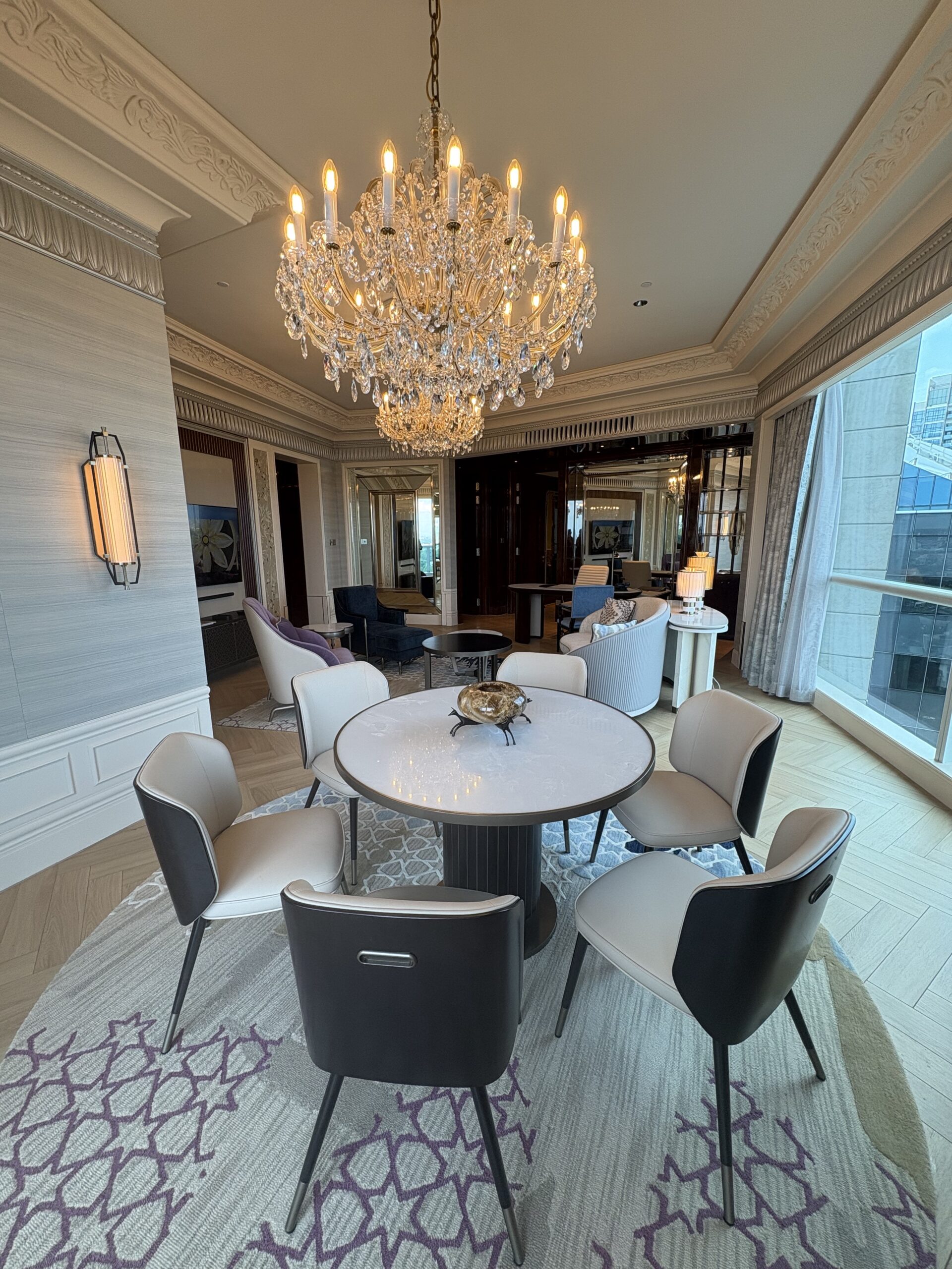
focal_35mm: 14
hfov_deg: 85.7
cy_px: 634
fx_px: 513
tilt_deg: -11.0
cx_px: 476
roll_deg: +0.4
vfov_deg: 102.1
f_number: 2.2
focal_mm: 2.22
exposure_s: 1/100
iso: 50
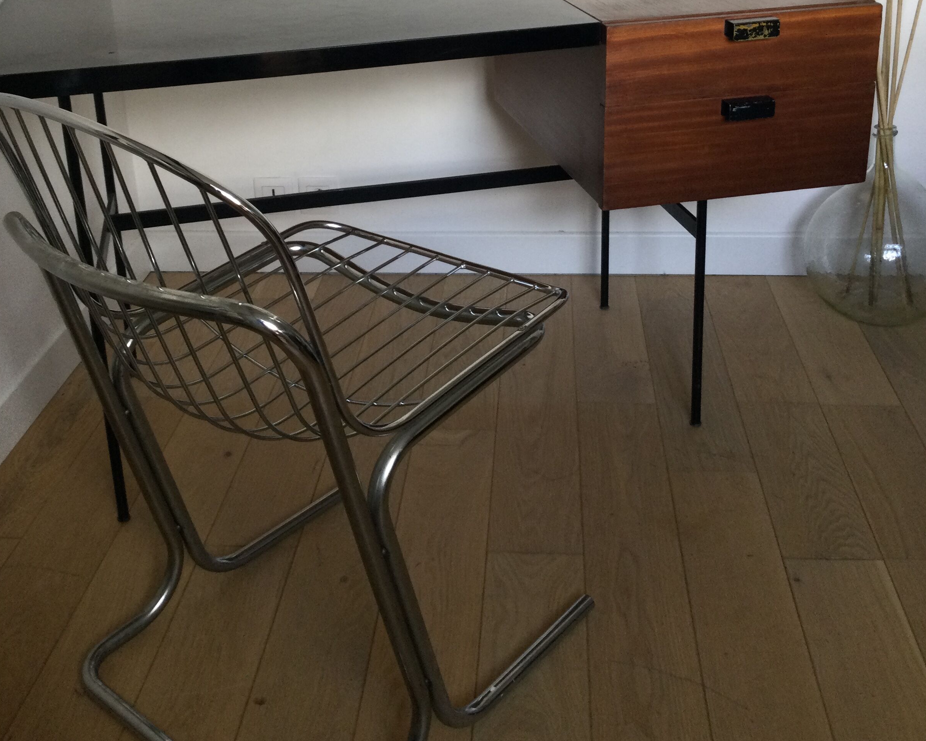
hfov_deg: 44.8
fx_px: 1124
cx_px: 460
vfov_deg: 35.2
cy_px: 138
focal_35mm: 41
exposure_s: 1/33
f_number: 2.4
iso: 80
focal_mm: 3.3
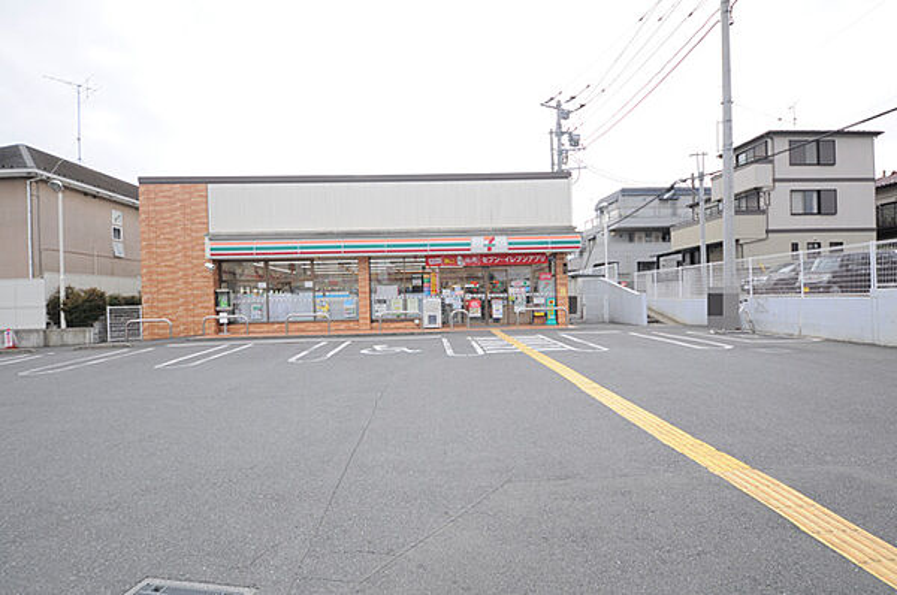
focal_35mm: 20
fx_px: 485
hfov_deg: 85.5
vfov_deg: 63.0
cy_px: 298
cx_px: 448
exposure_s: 1/125
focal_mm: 13
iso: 200
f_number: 5.6
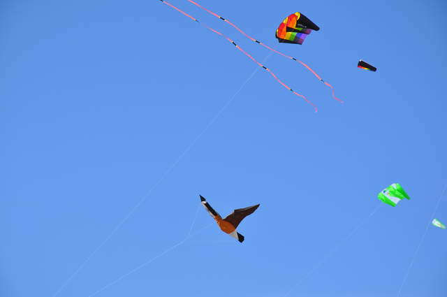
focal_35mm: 158
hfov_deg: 13.1
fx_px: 1953
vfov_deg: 8.7
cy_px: 148
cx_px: 224
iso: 200
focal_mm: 105
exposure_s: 1/400
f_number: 10
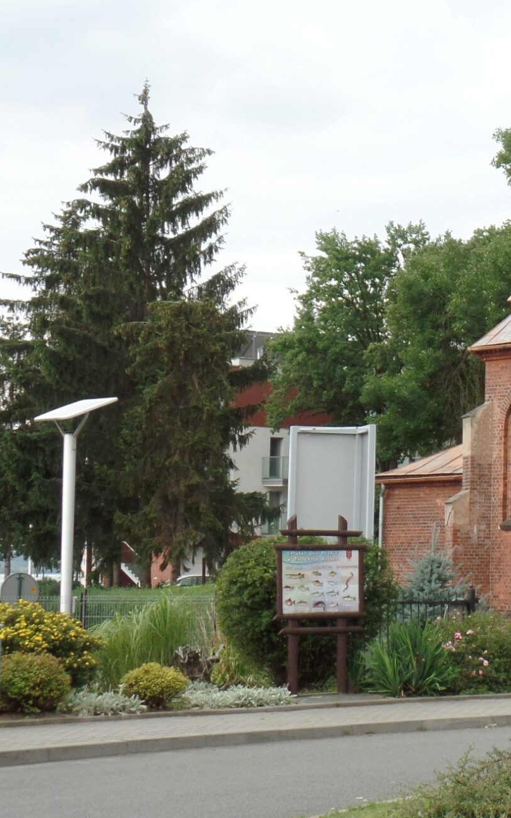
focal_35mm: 109
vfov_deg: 19.0
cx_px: 747
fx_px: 2430
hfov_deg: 11.5
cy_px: 230
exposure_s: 1/250
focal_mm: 9.2
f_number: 3.4
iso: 80
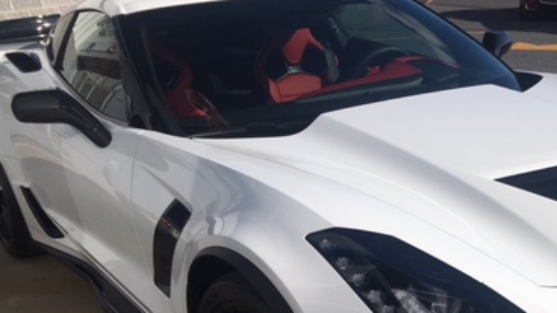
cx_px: 406
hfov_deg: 37.1
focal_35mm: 55
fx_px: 812
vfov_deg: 21.0
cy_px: 319
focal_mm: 4.15
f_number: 2.2
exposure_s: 1/4274
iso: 25
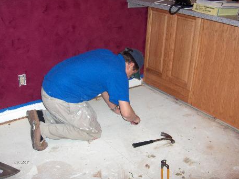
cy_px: 87
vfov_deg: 35.2
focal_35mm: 41
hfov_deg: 45.7
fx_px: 283
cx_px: 124
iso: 100
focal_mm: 8
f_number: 2.8
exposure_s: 1/60
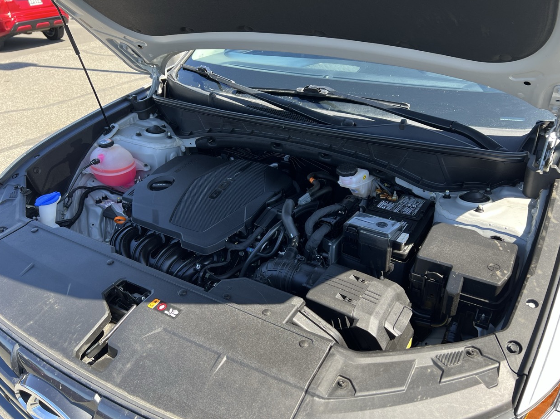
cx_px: 281
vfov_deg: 51.3
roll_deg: +1.0
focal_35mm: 27
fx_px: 437
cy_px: 217
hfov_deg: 65.3
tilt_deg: -31.8
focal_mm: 5.7
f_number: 1.5
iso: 50
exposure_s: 1/421
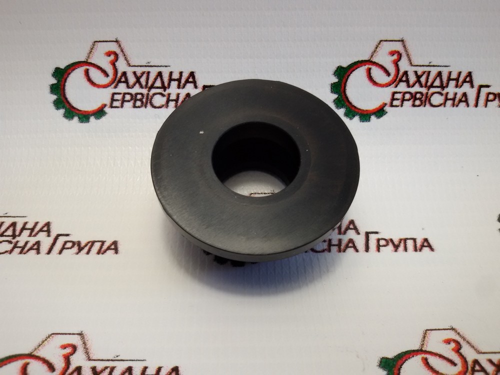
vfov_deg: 45.4
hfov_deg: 58.4
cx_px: 250
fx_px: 448
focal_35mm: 31
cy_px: 188
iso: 80
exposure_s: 1/100
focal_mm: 2.93
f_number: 2.4
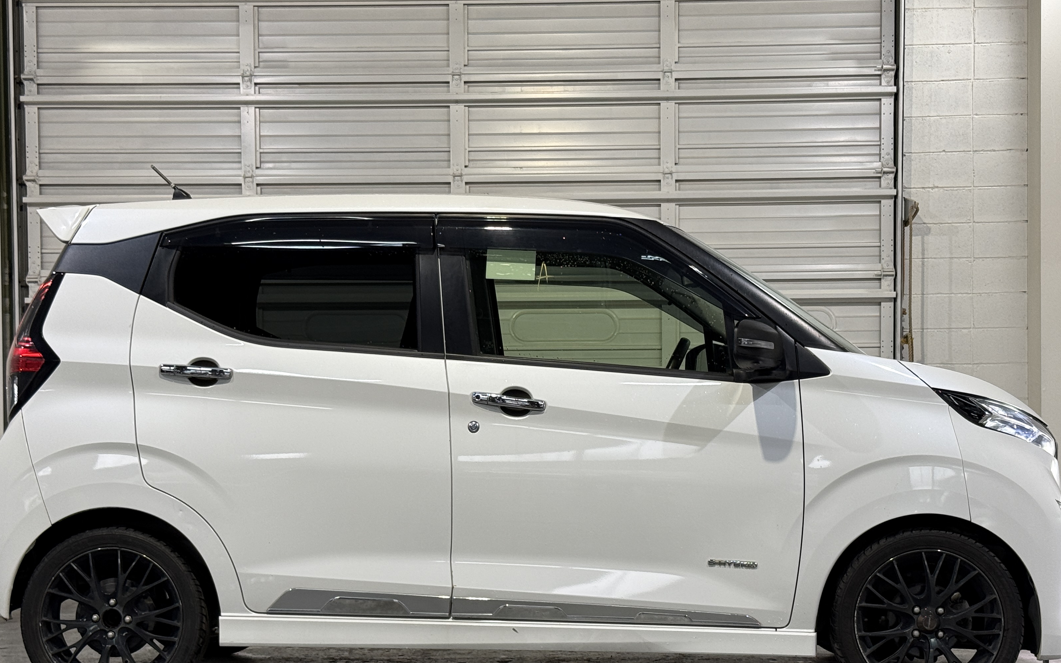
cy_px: 451
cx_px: 531
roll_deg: +0.4
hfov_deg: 32.0
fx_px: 1851
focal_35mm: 64
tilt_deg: -0.4
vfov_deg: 20.2
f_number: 1.78
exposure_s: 1/60
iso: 64
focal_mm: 6.76
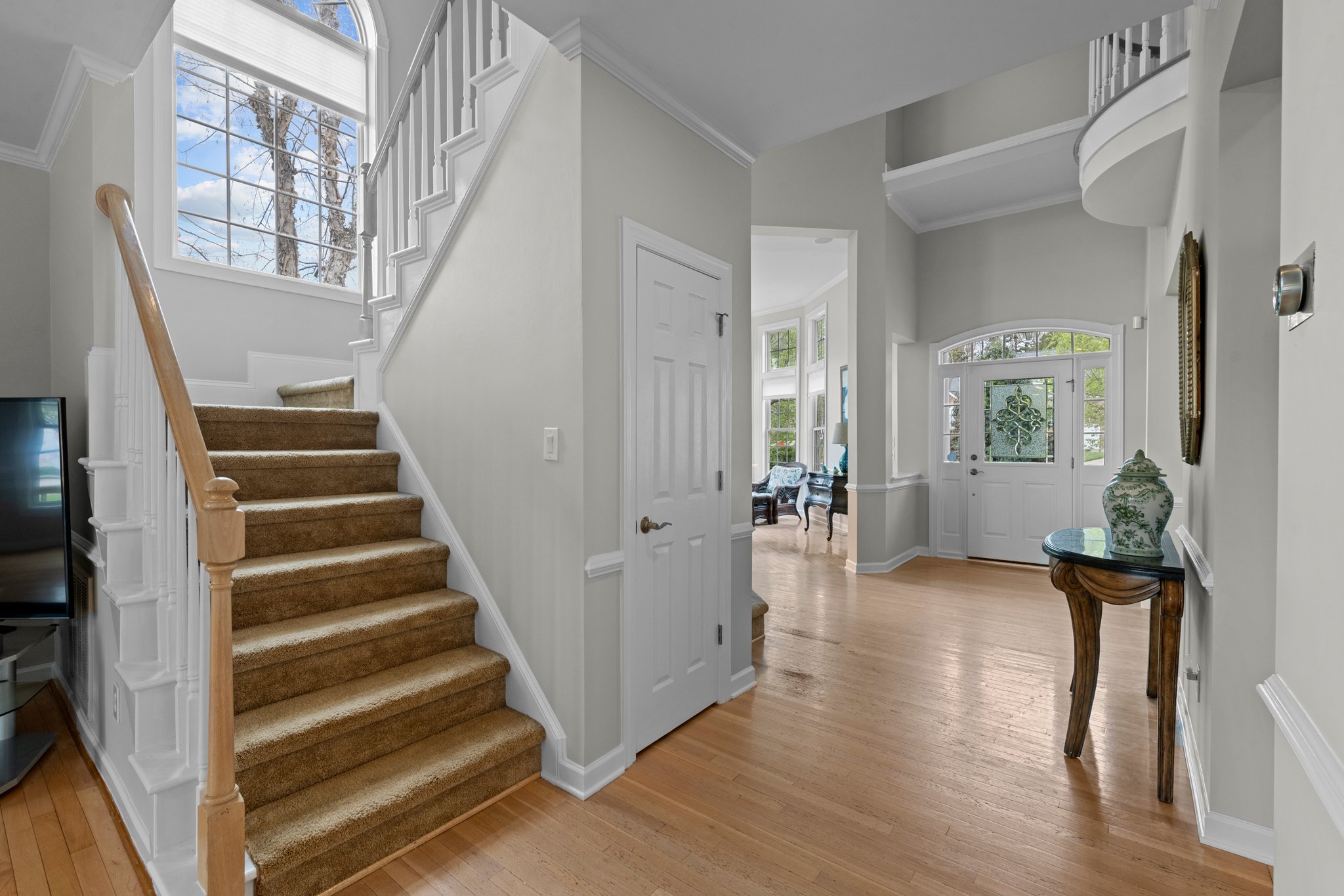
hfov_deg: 100.4
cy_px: 448
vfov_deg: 77.3
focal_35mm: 15
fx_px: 560
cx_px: 672
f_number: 7.1
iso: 400
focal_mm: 15
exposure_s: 1/13
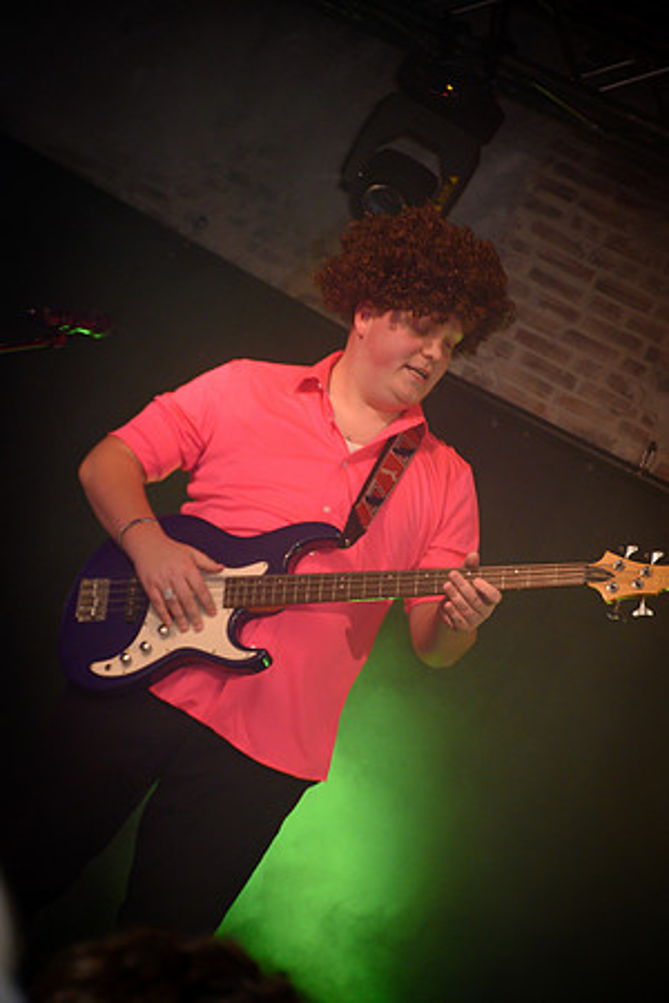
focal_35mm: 99
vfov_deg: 20.6
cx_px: 334
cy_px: 502
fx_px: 2759
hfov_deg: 13.8
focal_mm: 66
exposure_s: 1/60
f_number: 5
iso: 640
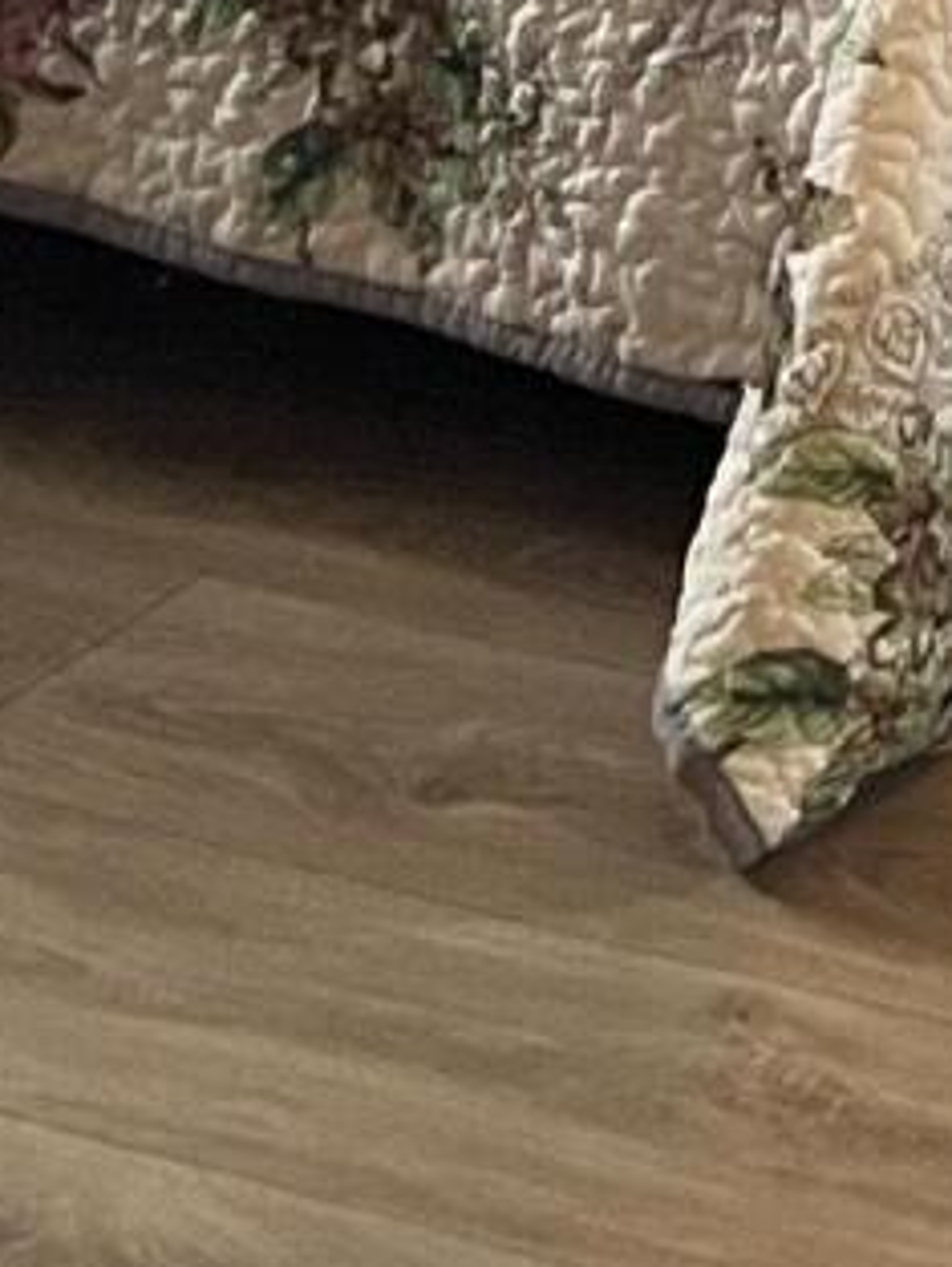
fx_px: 6083
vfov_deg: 10.4
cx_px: 1195
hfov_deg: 8.8
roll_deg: -0.2
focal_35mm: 166
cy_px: -1716
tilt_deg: -2.0
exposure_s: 1/60
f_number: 1.5
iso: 320
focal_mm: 5.7
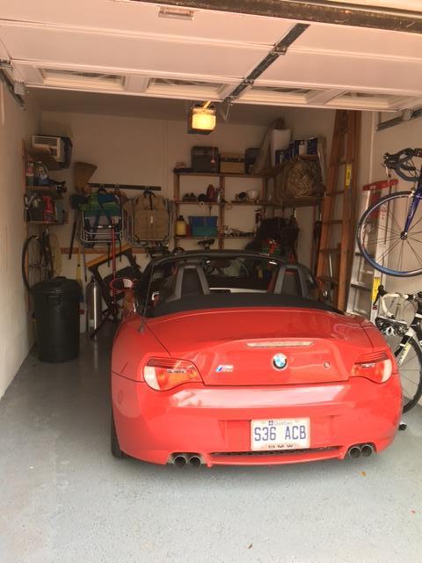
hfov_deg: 48.2
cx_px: 211
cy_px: 282
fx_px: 471
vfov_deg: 61.7
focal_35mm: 29
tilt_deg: -5.6
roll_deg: +0.0
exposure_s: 1/40
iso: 25
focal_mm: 4.15
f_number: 2.2
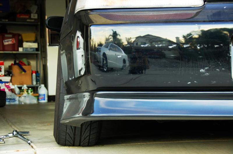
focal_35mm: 78
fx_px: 504
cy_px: 77
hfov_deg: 26.0
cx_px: 116
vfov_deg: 17.4
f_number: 4.8
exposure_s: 1/15
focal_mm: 52
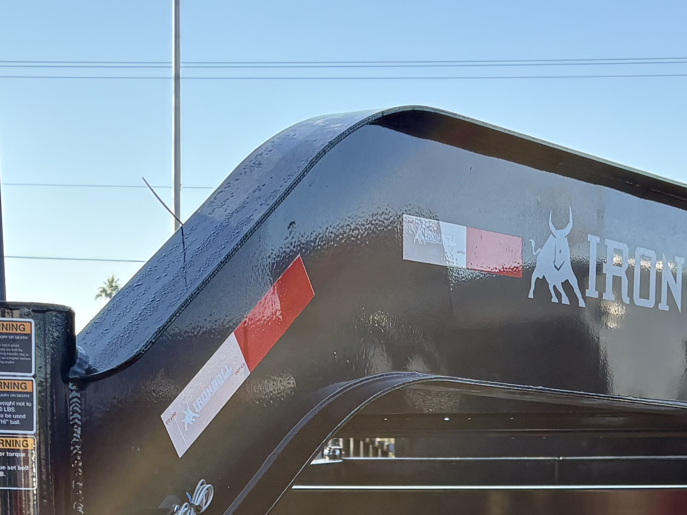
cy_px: 787
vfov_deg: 15.0
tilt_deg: -12.2
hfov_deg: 21.5
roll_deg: +0.9
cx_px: 317
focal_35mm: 91
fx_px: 1806
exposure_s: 1/945
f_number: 1.6
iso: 64
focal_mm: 5.96
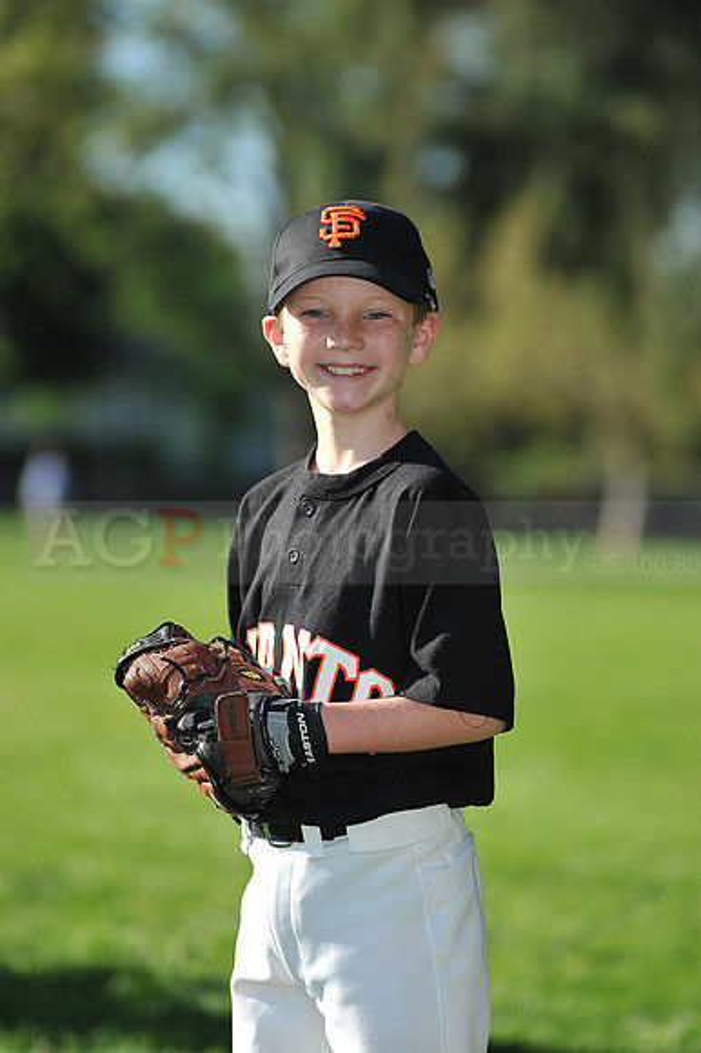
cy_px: 526
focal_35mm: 180
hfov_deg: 7.6
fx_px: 5263
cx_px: 350
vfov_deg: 11.4
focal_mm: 180
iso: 200
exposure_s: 1/1250
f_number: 4.5
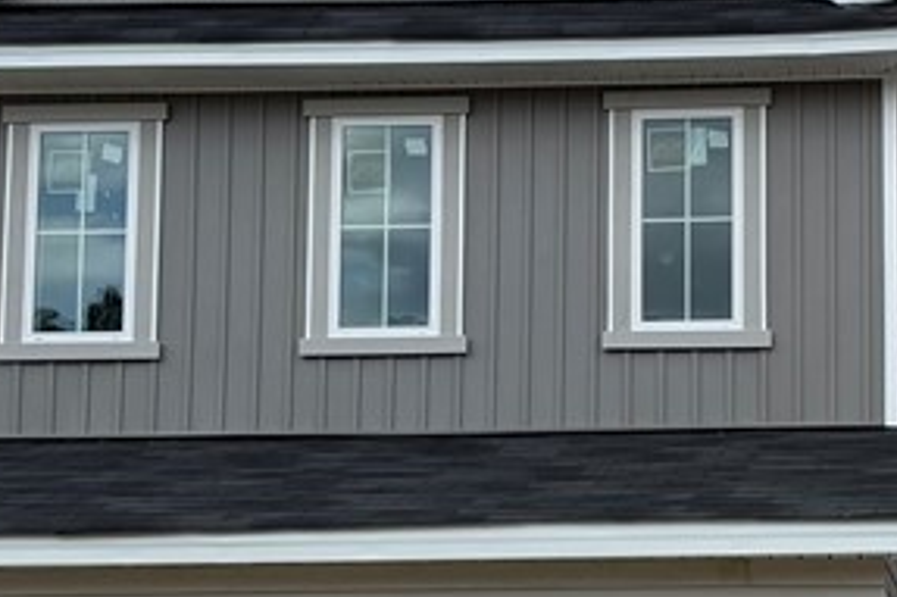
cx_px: 803
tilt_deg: +9.1
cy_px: 484
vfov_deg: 15.2
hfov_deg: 22.3
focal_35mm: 89
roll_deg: -0.3
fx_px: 2216
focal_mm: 6.76
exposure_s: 1/4673
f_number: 1.78
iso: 80
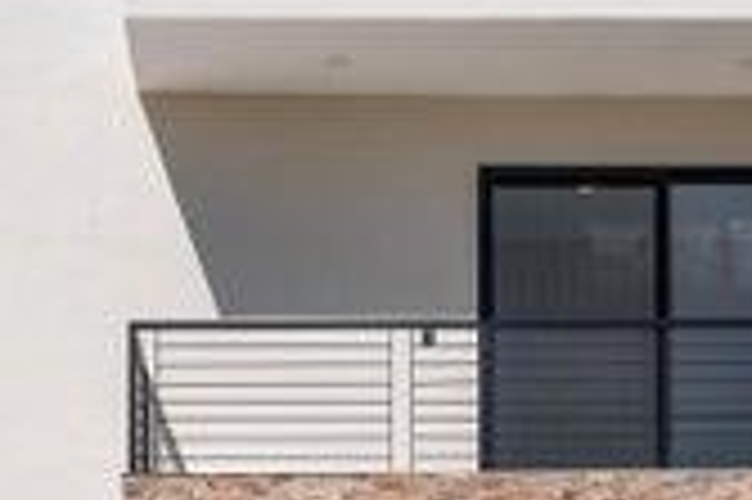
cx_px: 245
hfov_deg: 24.7
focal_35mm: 82
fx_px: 1711
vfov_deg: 15.4
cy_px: 739
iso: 250
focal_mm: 19
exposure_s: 1/640
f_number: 8
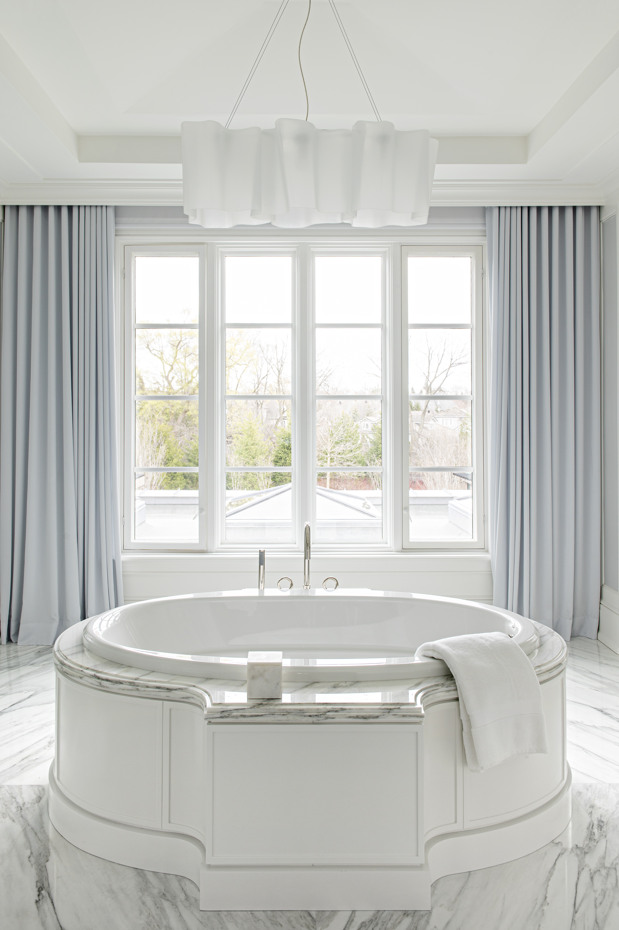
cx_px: 310
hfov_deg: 46.3
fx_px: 723
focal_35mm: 28
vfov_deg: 65.5
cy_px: 465
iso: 200
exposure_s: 1/8
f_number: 9
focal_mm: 28
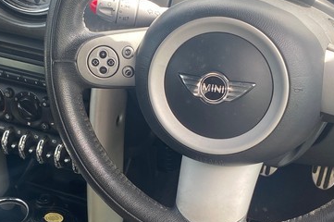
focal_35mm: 75
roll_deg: +5.2
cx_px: 125
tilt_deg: -39.2
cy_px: 143
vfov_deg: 18.1
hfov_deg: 26.9
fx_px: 695
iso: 32
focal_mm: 4.25
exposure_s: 1/212
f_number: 1.8
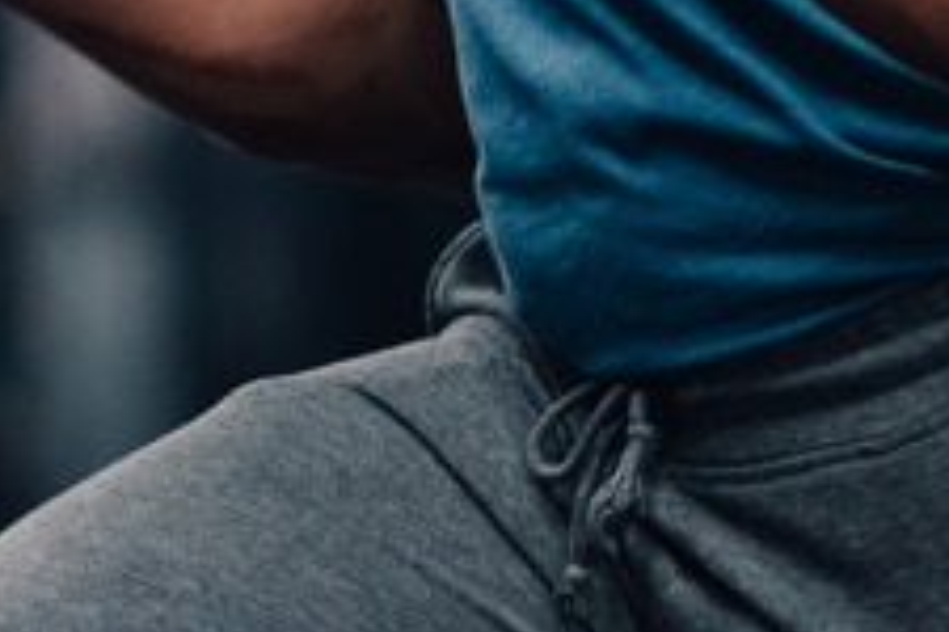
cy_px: -101
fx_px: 12494
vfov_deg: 2.9
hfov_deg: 4.3
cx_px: -472
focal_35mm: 474
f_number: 1.4
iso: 800
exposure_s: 1/500
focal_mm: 85
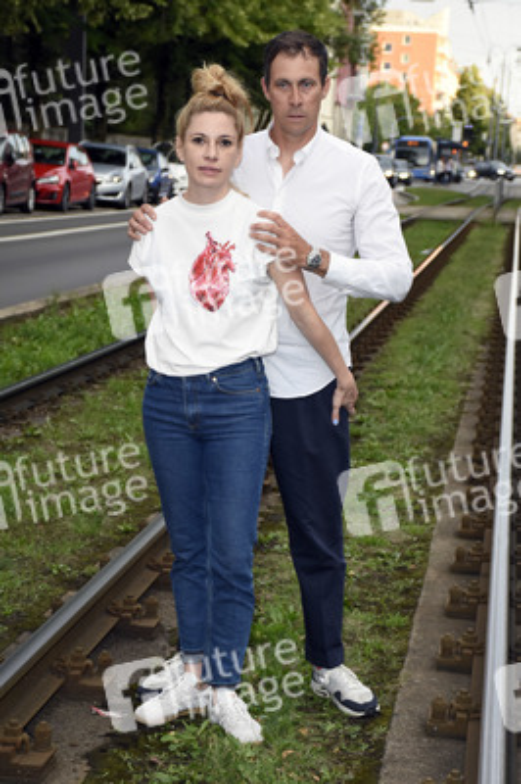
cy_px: 392
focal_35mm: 84
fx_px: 1827
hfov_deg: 16.2
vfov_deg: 24.2
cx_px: 260
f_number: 6.3
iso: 1000
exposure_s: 1/160
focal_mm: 56
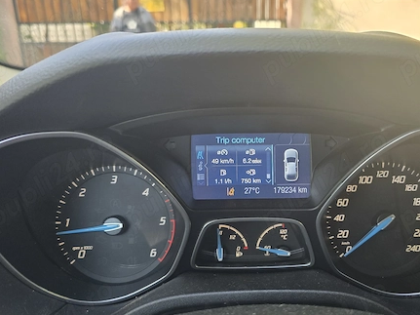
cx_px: 255
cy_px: 191
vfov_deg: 43.9
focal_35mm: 32
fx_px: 388
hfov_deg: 56.3
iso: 200
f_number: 1.7
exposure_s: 1/180
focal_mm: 6.3
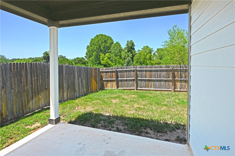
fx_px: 117
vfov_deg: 67.3
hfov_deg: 90.0
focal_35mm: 18
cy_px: 78
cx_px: 118
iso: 64
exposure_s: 1/160
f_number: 6.3
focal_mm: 12
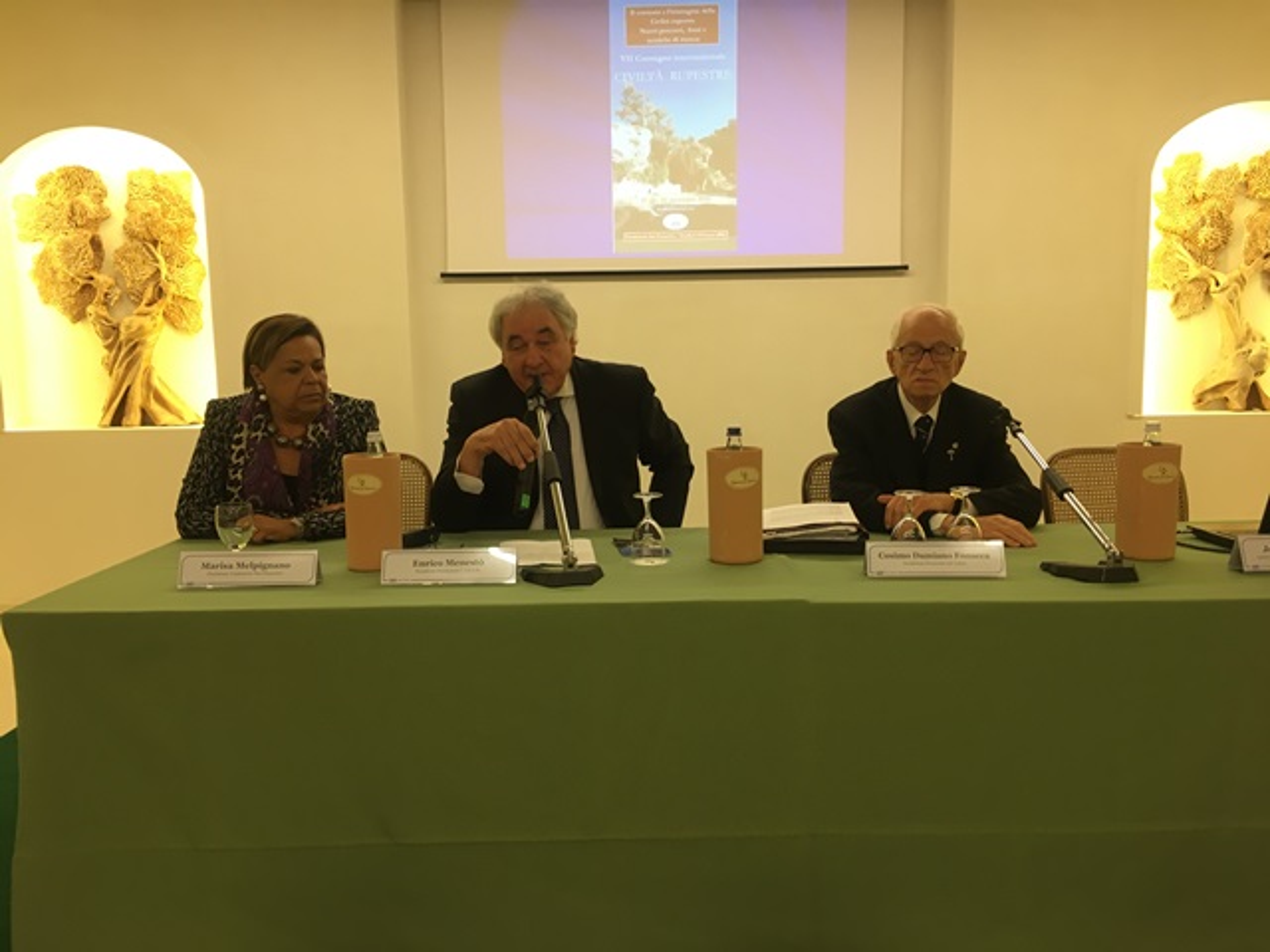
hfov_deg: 61.7
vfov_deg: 48.2
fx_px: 1064
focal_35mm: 29
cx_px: 635
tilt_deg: -6.5
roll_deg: +0.0
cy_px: 476
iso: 80
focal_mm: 4.15
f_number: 2.2
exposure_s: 1/33
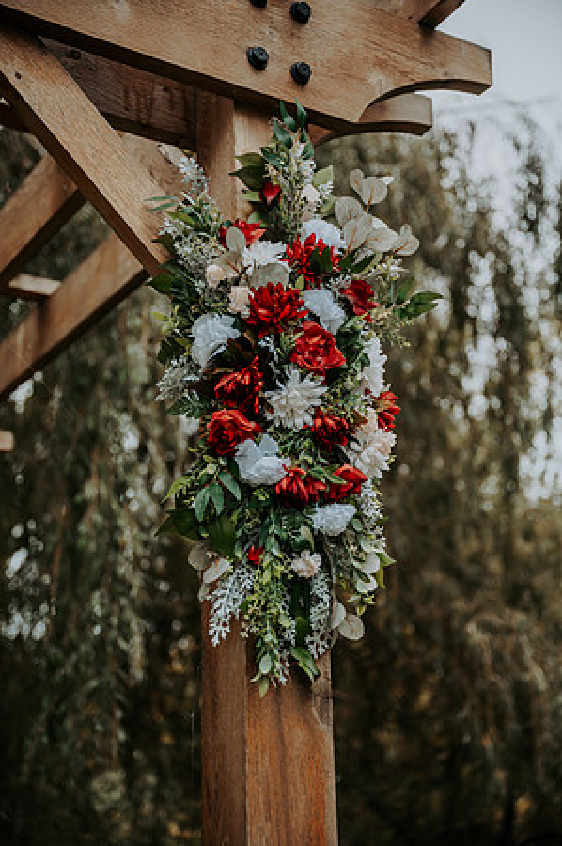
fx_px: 1338
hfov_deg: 23.7
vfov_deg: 35.1
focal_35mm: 57
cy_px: 423
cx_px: 281
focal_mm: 57
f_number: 2.8
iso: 200
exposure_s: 1/1000
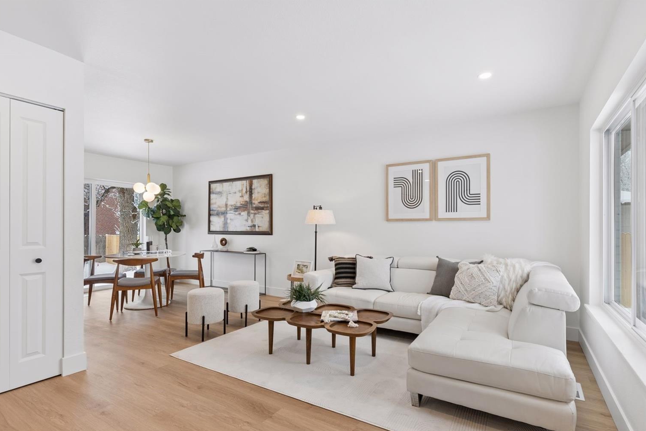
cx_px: 329
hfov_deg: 90.0
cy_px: 226
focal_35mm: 18
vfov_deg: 67.3
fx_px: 323
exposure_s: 1/40
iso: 400
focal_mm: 17
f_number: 9
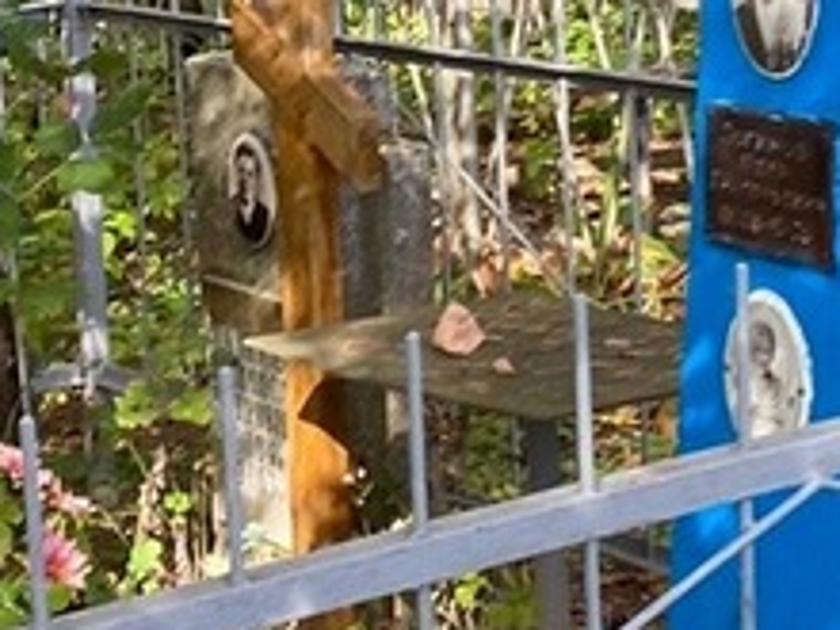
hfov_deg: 16.3
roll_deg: -1.8
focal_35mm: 121
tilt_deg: -8.0
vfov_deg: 12.2
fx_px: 2936
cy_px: 122
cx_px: 328
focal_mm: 4.25
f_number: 1.8
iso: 32
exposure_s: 1/123
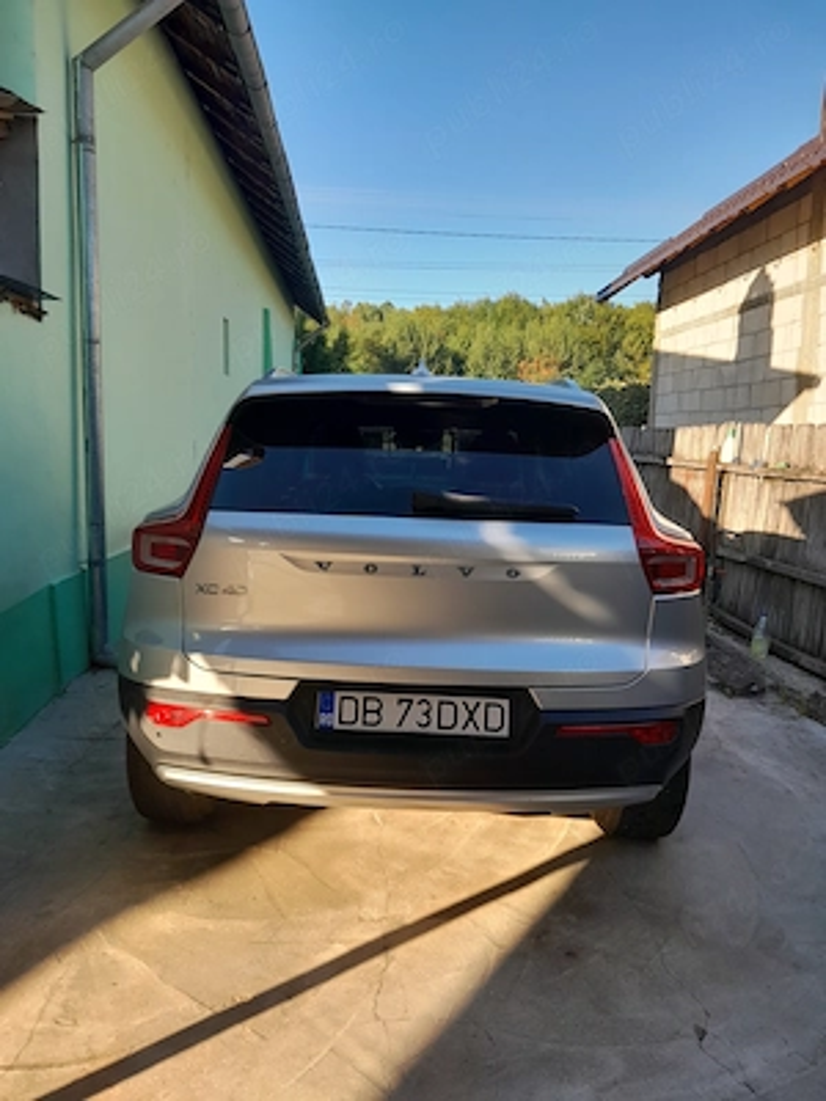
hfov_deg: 51.4
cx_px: 413
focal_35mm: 27
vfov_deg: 65.3
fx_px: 859
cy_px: 550
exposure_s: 1/167
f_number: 1.8
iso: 40
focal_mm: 4
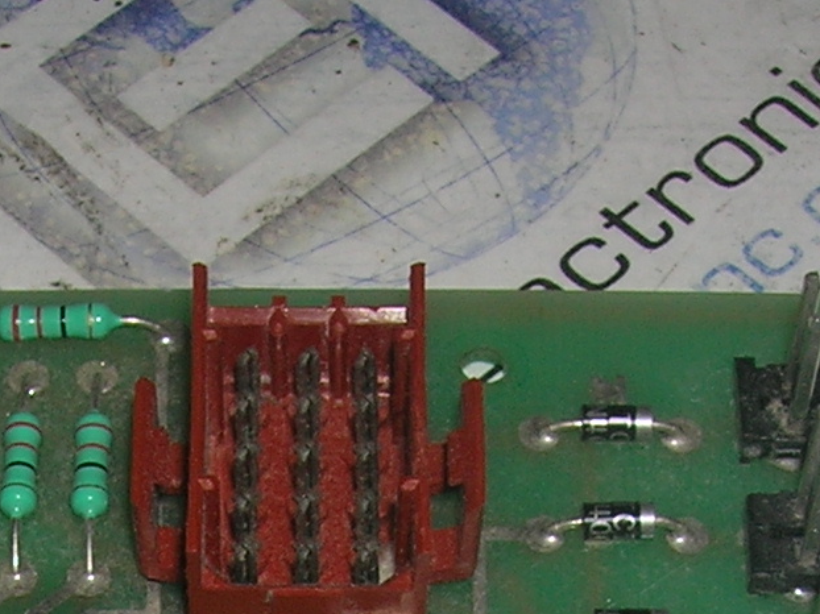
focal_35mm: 125
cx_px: 219
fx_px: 2960
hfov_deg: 15.7
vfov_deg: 11.1
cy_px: 1065
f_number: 4.9
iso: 50
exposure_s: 1/60.1
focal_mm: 5.7
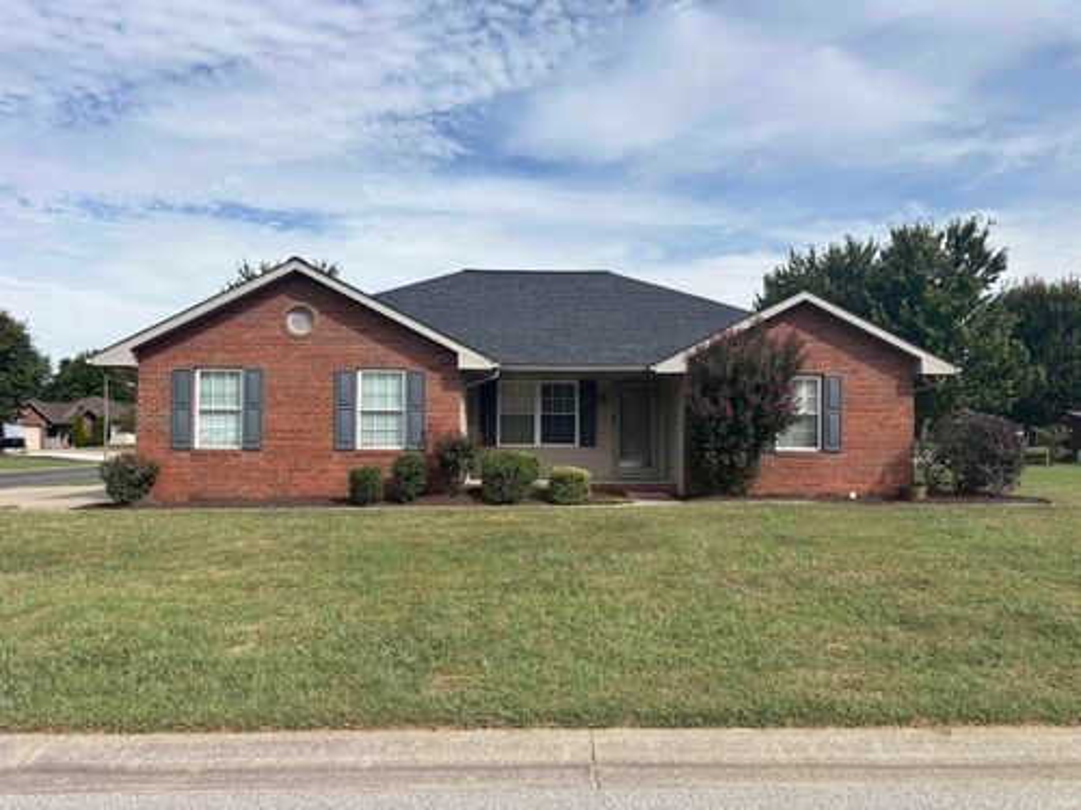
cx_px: 540
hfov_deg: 67.3
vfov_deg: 53.1
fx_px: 812
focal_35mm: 26
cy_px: 405
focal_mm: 5.96
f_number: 1.6
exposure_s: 1/4854
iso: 50
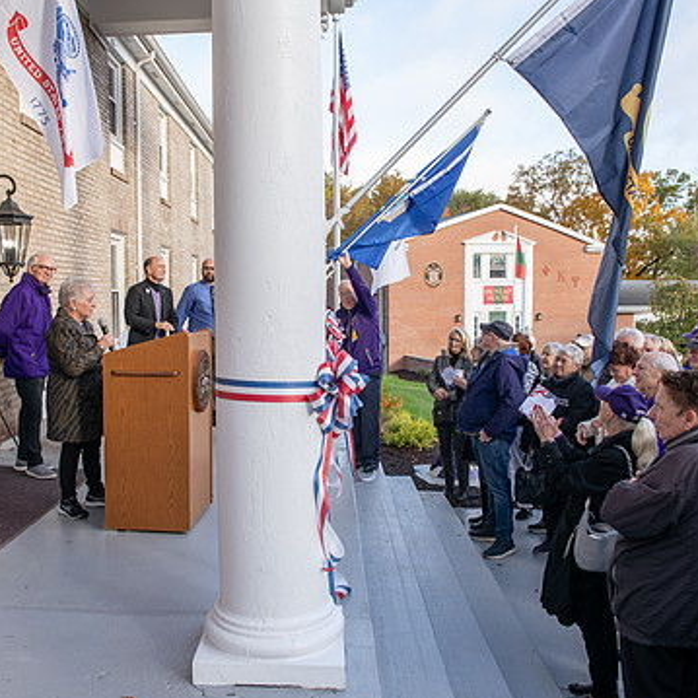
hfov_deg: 49.4
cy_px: 357
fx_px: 753
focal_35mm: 33
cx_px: 280
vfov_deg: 49.7
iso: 160
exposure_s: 1/250
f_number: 4
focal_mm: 24
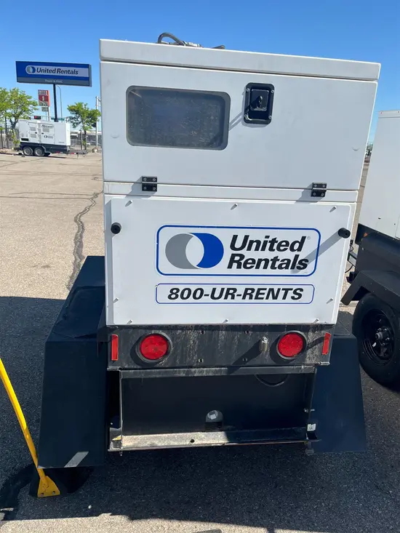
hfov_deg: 53.1
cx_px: 200
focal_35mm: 26
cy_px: 266
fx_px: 400
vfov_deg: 67.3
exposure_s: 1/3135
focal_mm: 5.1
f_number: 1.6
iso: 50
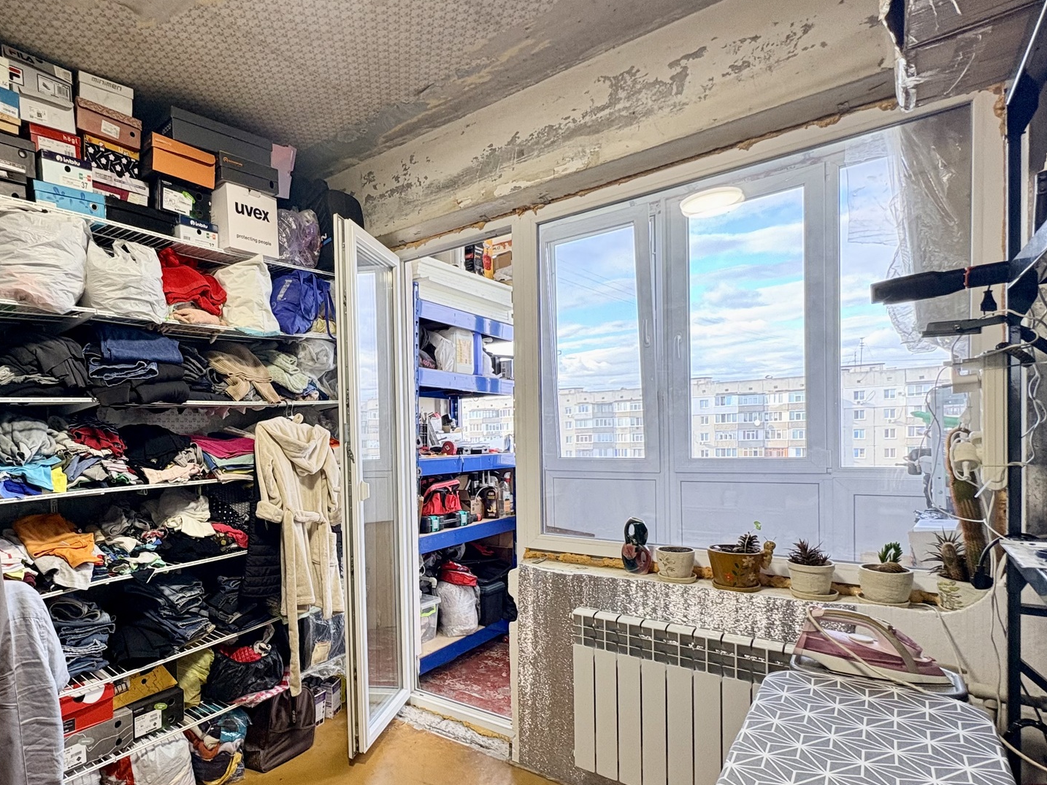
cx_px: 344
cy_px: 459
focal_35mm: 20
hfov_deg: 78.9
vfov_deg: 65.5
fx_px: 605
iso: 200
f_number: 2.2
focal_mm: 2.22
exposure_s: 1/63
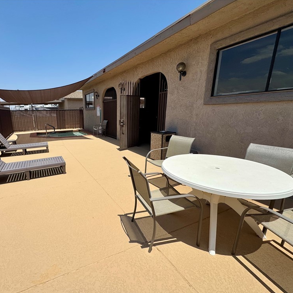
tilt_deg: -12.0
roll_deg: +4.1
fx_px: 163
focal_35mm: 17
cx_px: 105
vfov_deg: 84.0
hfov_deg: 81.9
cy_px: 150
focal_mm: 2.22
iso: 50
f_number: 2.2
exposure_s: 1/3546
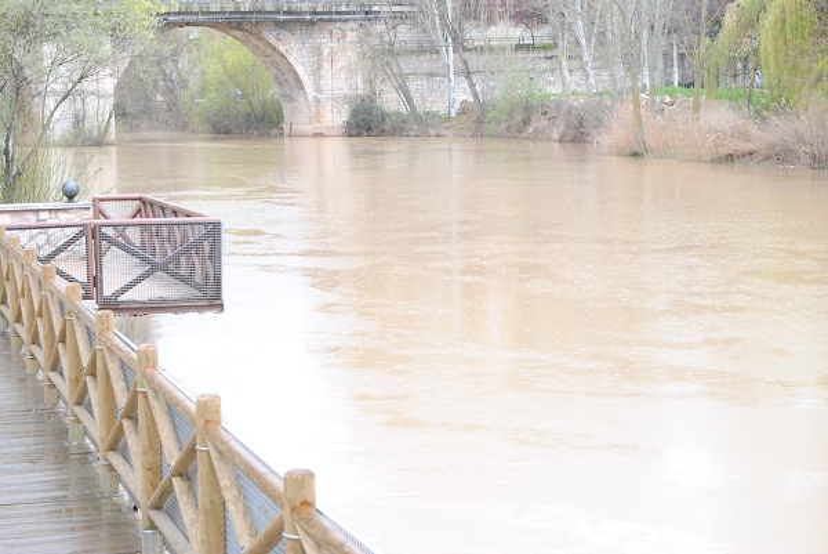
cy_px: 277
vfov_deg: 16.6
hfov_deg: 24.6
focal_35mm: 82
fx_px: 1899
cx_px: 414
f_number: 5.6
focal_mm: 55
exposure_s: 1/640
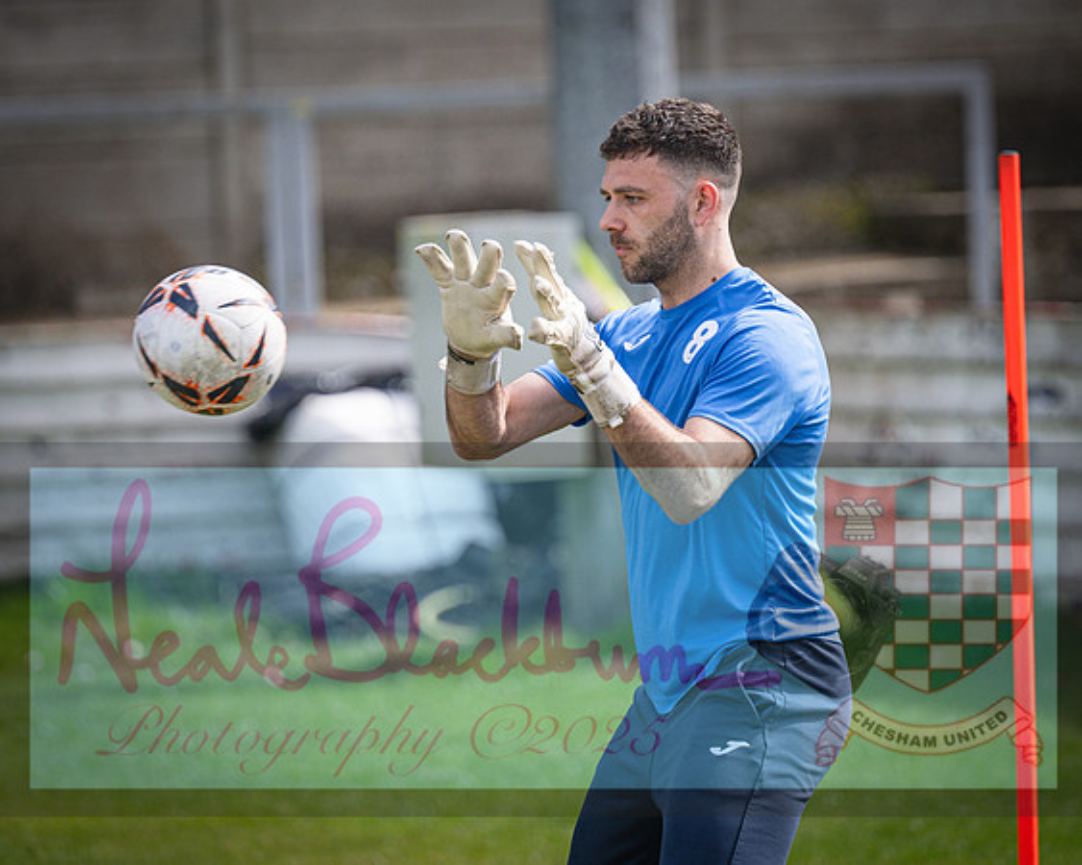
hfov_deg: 5.4
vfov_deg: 4.3
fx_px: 11449
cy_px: 371
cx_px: 561
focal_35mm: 358
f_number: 2.8
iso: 200
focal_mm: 185
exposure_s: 1/2500
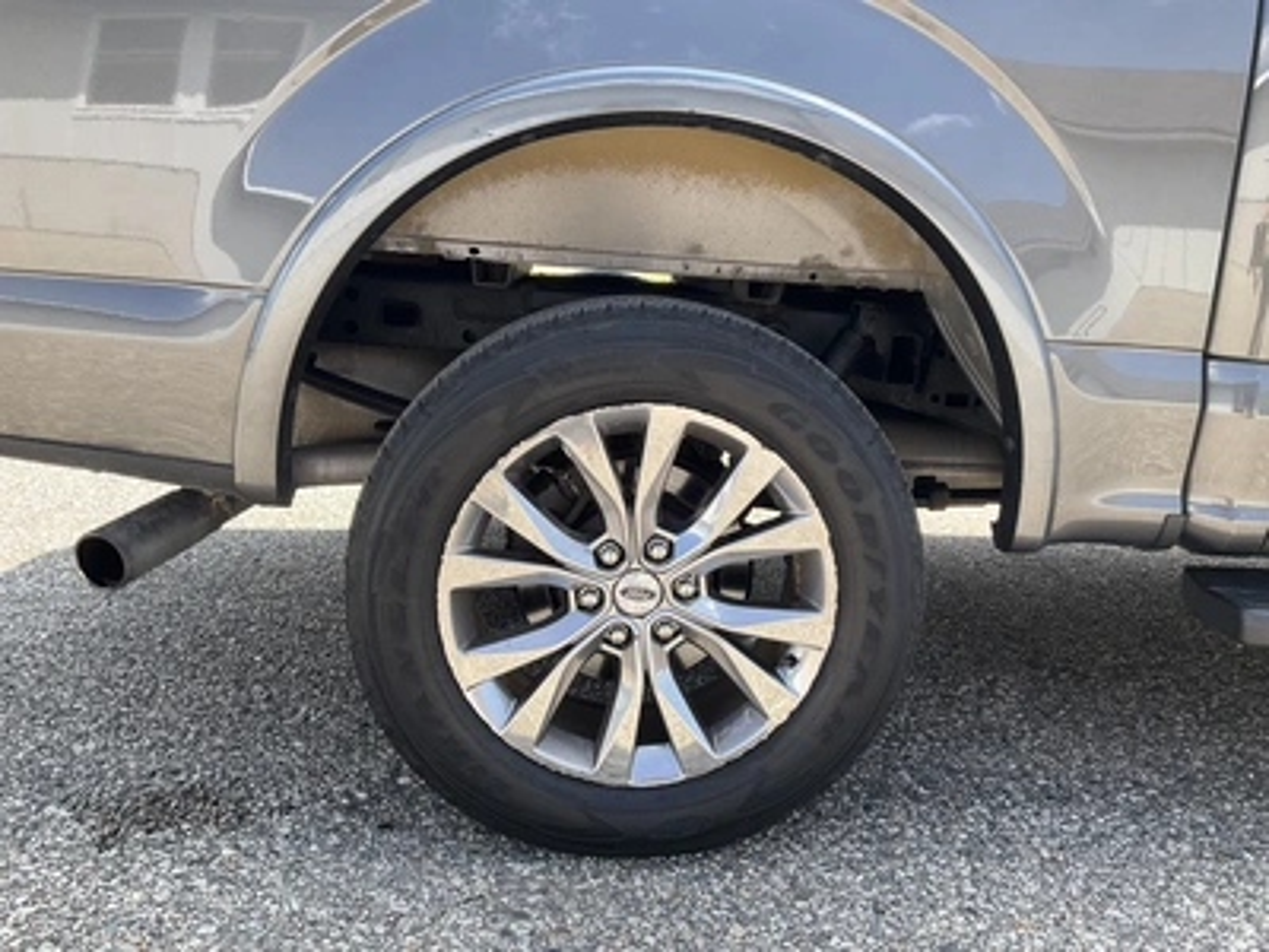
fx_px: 1063
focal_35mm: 29
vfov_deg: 48.2
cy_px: 476
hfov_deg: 61.7
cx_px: 634
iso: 25
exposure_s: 1/342
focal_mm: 3
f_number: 1.8
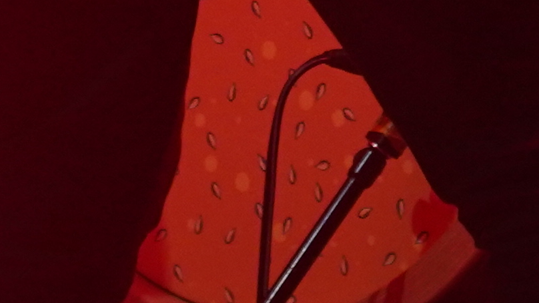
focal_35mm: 490
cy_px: -717
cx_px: -174
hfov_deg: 4.4
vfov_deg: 2.4
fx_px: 7005
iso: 3200
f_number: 4
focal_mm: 63
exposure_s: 1/160
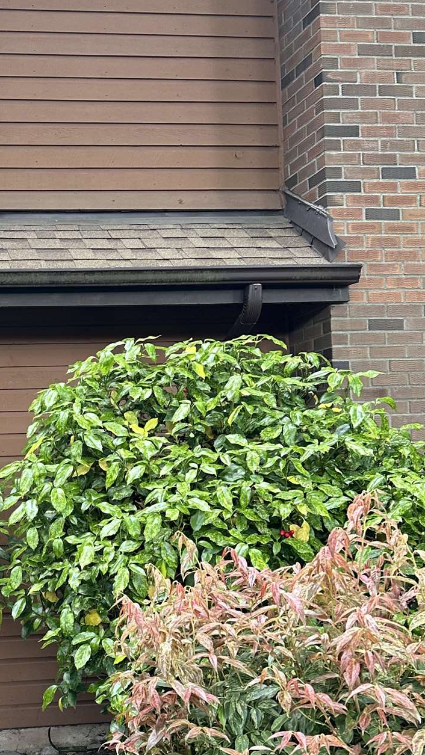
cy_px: 455
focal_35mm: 48
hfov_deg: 23.7
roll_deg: +0.1
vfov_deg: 42.7
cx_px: -11
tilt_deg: +1.3
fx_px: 962
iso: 160
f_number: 1.78
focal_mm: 6.86
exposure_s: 1/121
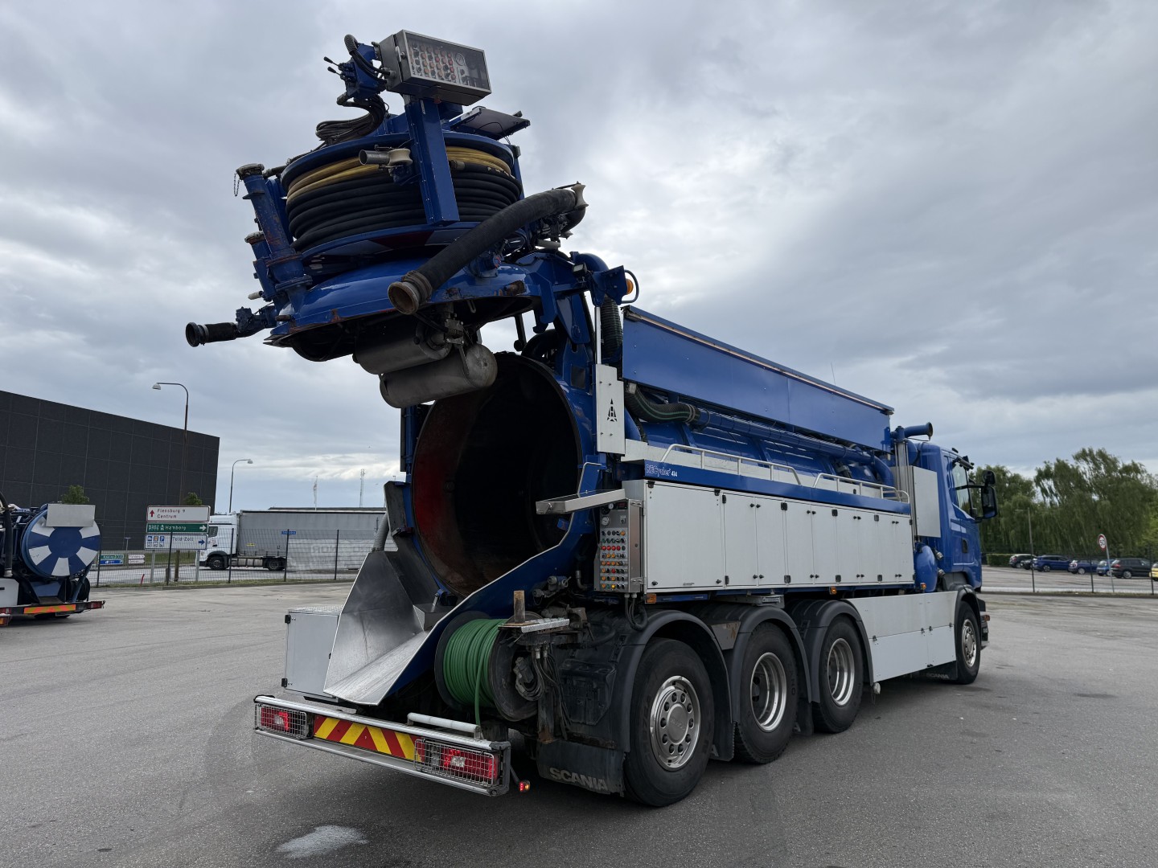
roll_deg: -0.9
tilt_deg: +8.0
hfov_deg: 71.6
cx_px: 579
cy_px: 434
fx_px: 803
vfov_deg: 56.8
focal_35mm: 24
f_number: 1.78
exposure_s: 1/4975
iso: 80
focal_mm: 6.76
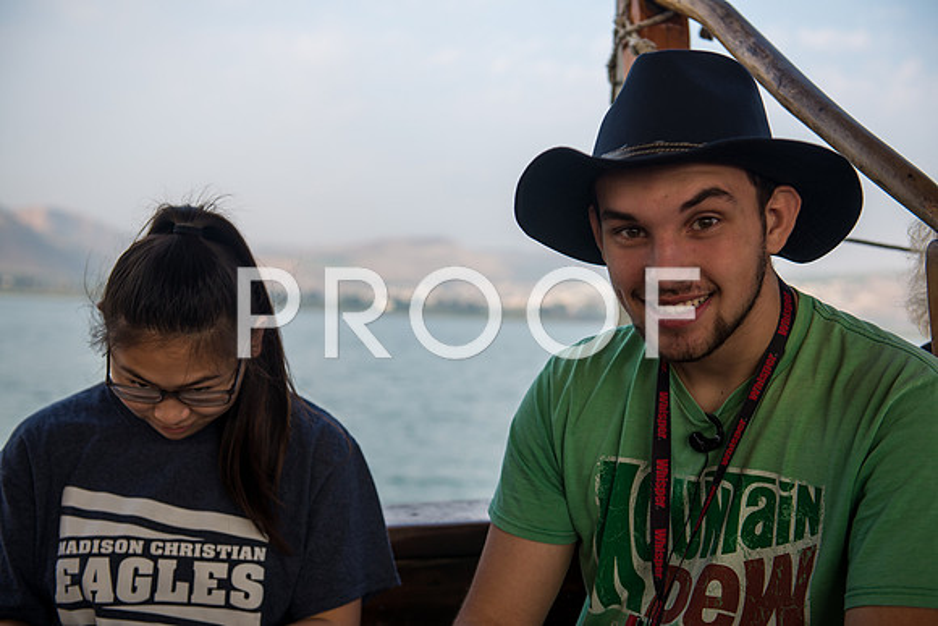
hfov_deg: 39.6
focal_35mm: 50
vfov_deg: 27.0
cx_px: 469
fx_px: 1303
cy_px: 313
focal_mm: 50
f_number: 2.8
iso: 100
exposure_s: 1/400
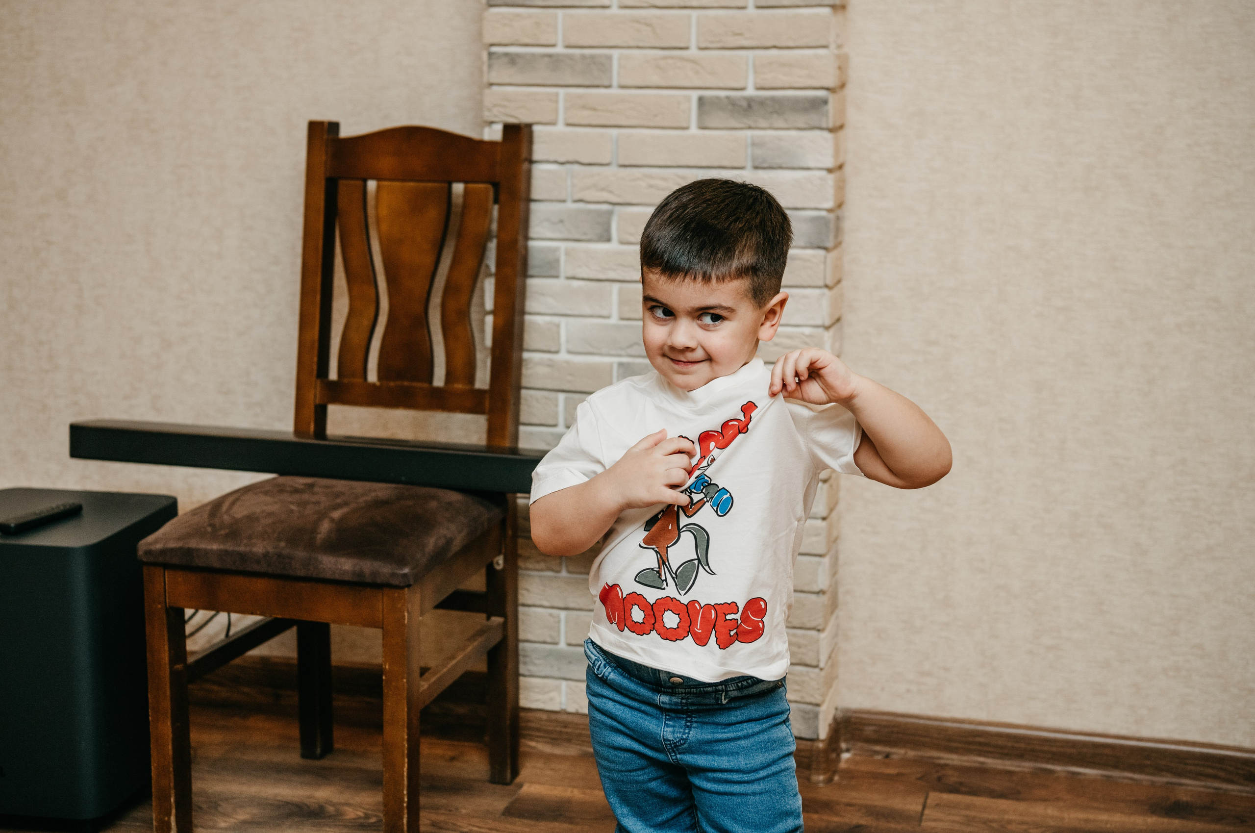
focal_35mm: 60
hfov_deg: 33.6
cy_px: 380
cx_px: 576
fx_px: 2074
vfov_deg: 22.7
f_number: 4
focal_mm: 55
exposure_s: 1/160
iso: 200
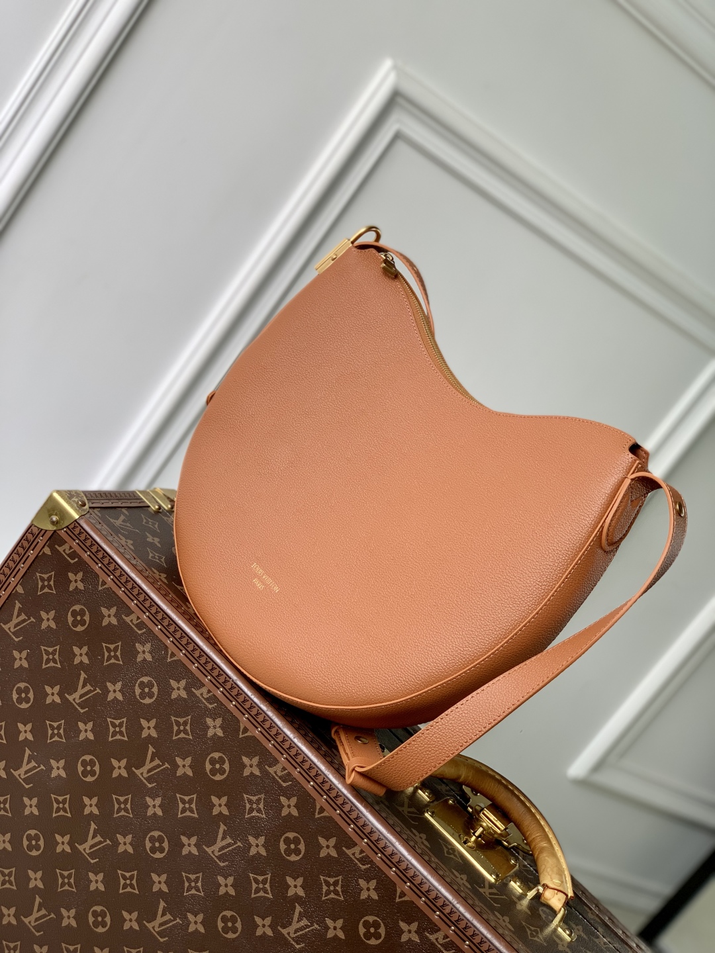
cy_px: 476
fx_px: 1432
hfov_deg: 28.0
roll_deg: -37.0
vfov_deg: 36.8
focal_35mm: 52
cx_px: 358
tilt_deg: -14.3
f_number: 2.4
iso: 20
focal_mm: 6
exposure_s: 1/122
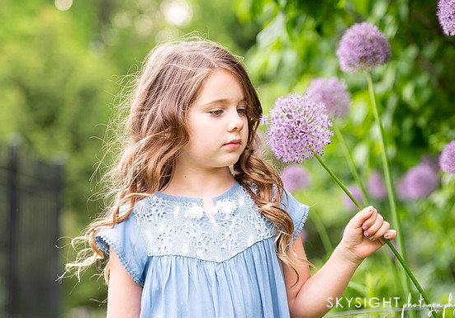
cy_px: 161
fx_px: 1501
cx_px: 225
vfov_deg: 12.1
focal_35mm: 117
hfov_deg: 17.2
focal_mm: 92
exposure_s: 1/400
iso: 320
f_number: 2.8
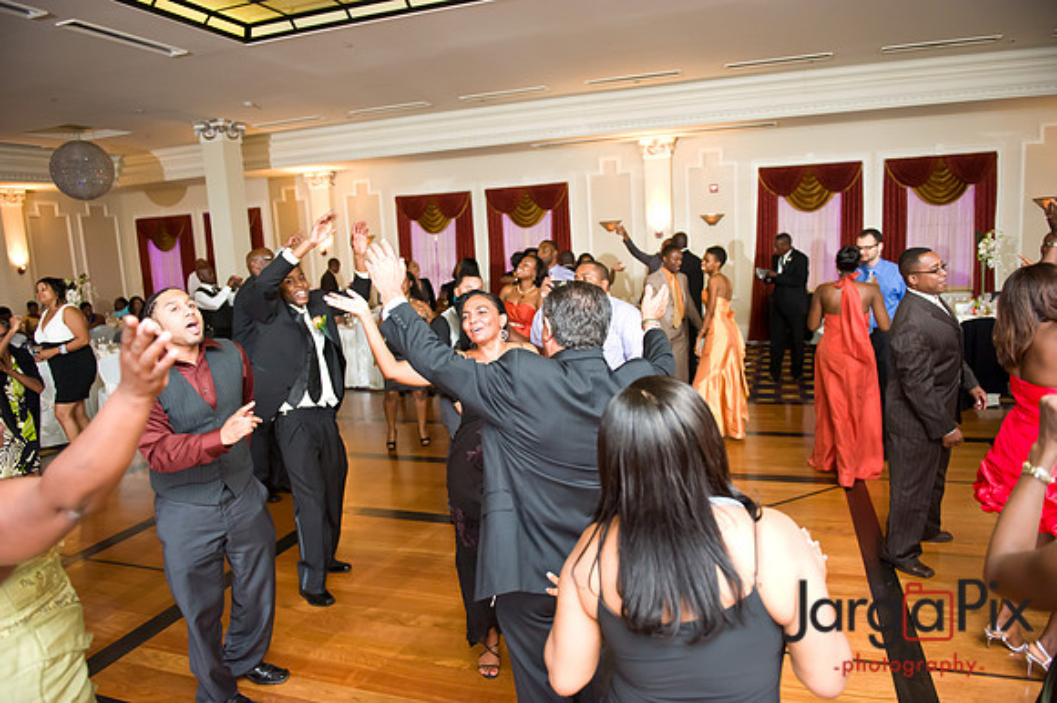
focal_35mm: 24
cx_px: 528
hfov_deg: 73.8
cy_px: 352
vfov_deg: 53.1
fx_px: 704
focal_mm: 24
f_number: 3.2
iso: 3200
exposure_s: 1/125
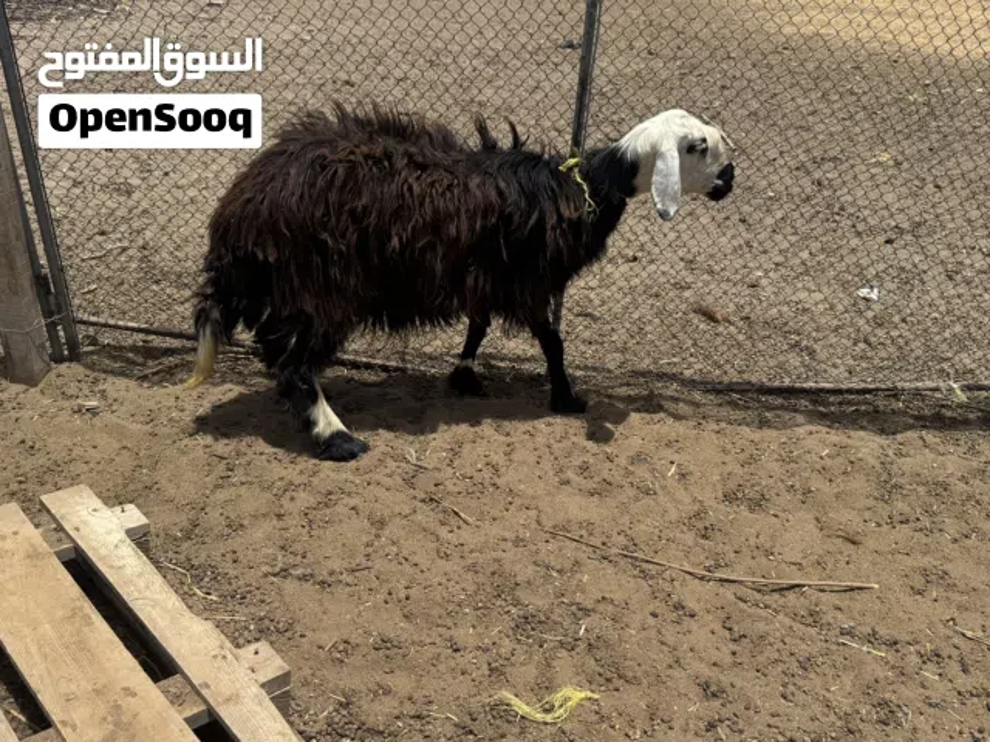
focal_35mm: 24
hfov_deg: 71.6
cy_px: 371
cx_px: 495
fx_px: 686
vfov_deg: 56.8
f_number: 1.78
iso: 80
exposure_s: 1/5348
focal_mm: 6.76
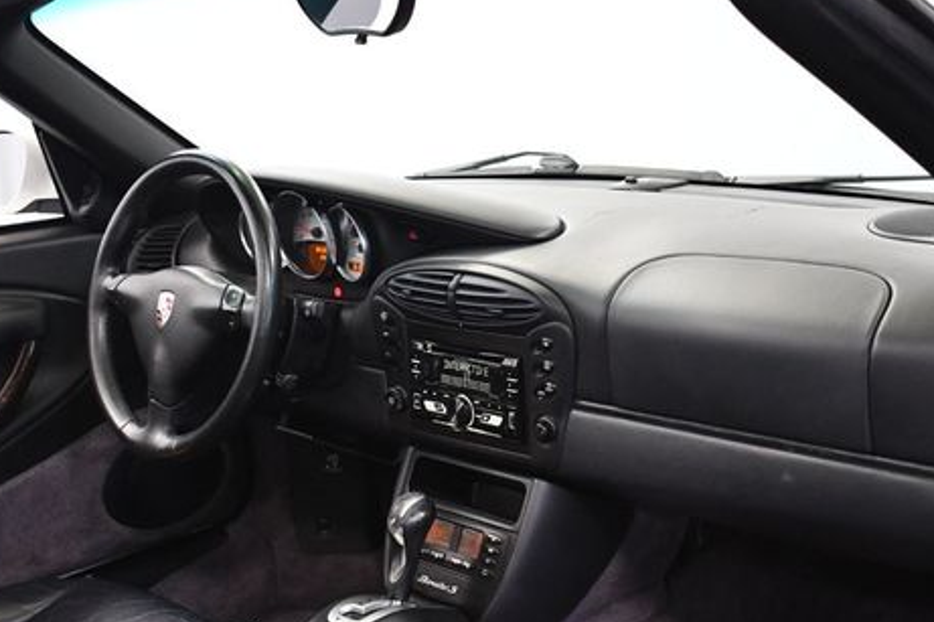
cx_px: 521
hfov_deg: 39.6
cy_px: 348
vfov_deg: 27.0
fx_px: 1297
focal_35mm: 50
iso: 3200
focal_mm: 24
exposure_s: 1/125
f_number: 4
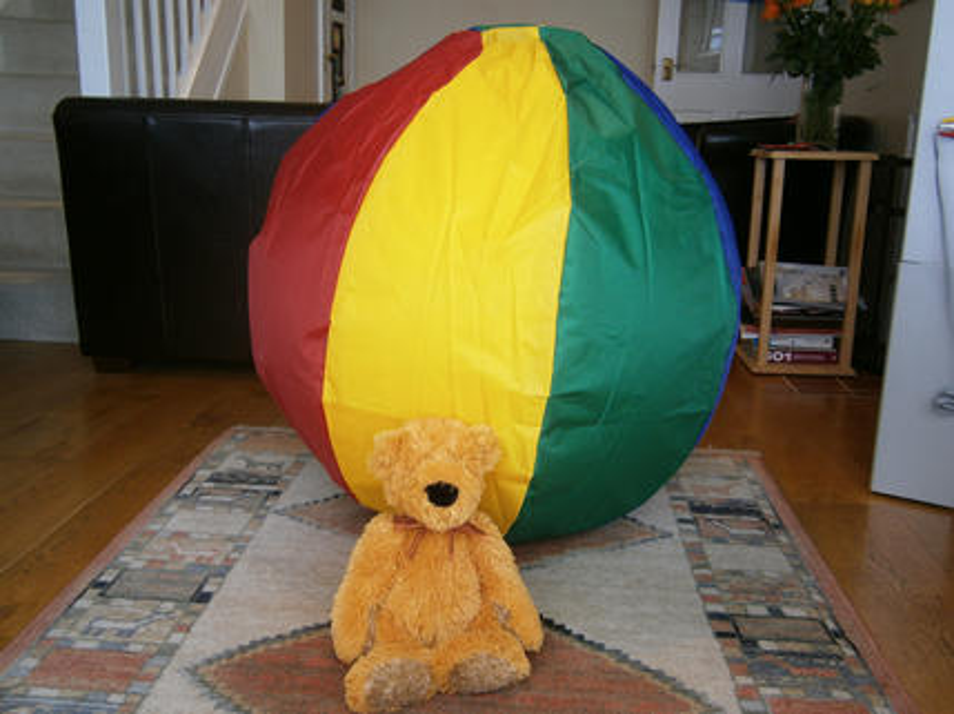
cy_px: 357
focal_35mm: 36
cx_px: 477
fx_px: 991
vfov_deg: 39.6
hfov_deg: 51.4
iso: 125
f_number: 3.1
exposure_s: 1/30
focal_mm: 6.4
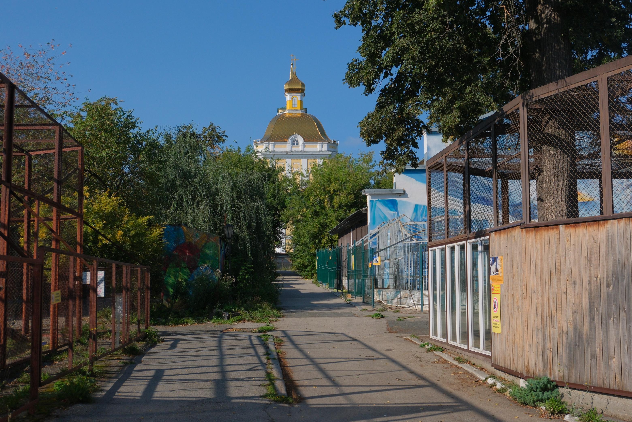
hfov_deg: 46.4
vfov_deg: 31.9
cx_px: 316
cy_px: 211
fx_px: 737
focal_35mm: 42
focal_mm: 28.2
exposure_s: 1/5000
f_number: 4.5
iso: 640
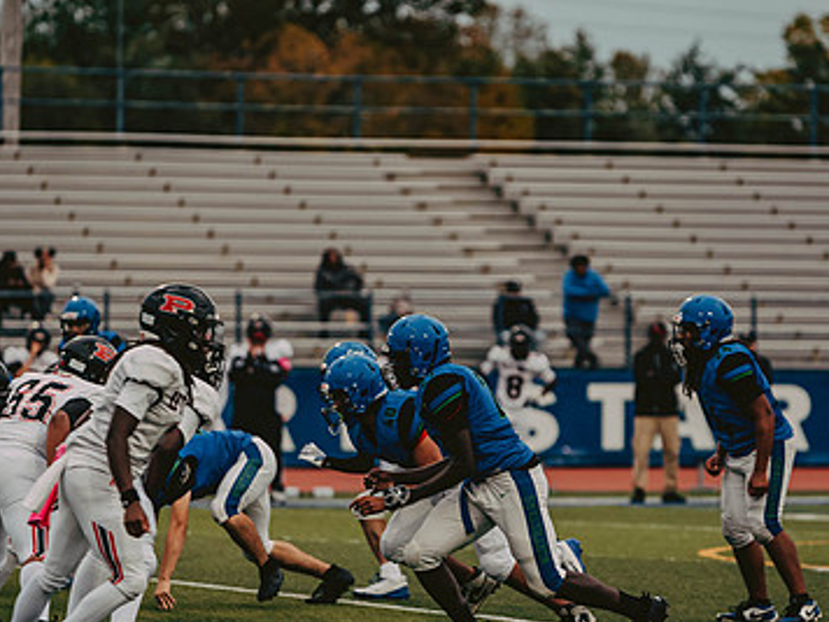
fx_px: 7137
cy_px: 441
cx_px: 428
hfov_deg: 6.6
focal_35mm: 298
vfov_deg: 5.0
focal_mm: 190
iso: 800
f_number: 3.2
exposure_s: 1/640
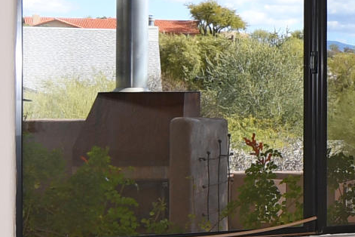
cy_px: 88
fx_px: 1006
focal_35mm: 102
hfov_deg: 17.0
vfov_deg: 13.4
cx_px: 611
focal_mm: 11
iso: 160
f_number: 10
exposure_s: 1/200
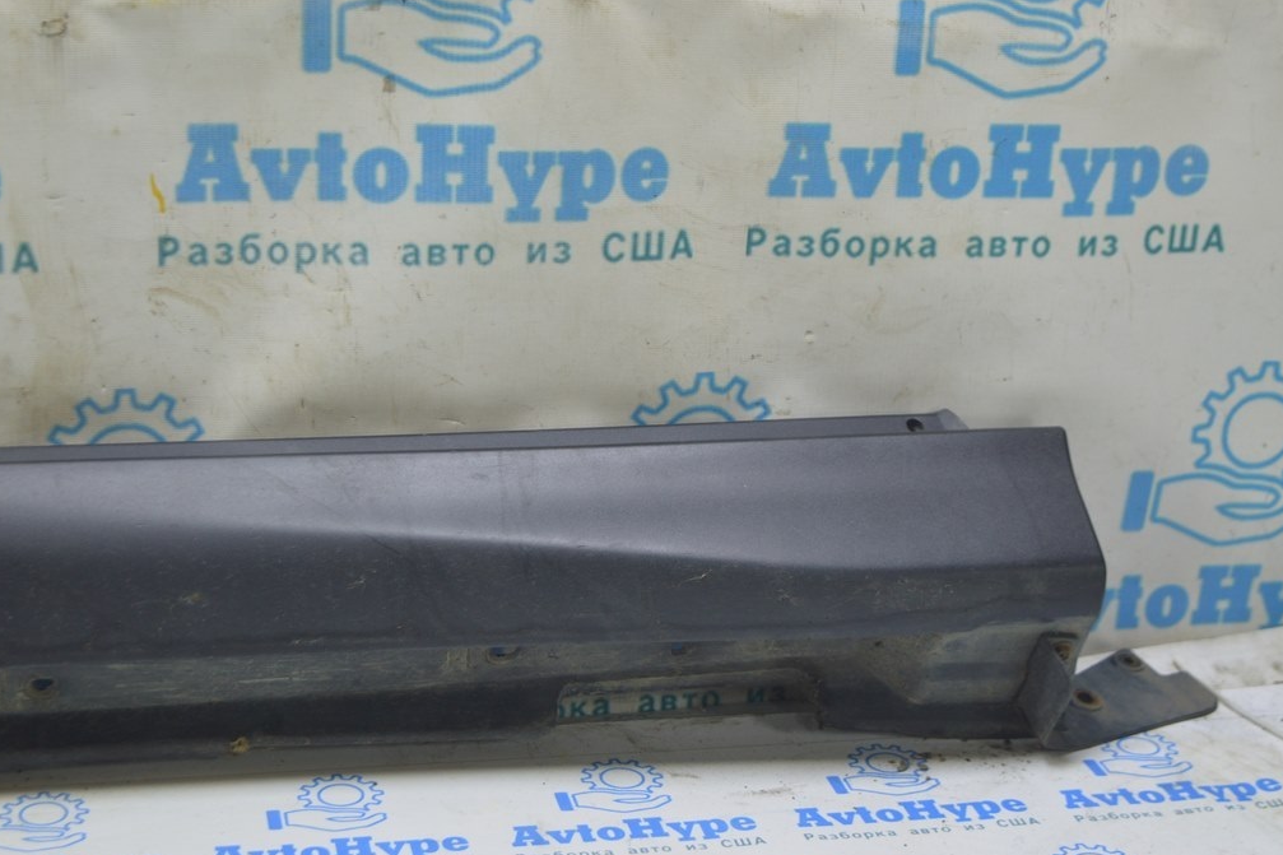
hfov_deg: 31.4
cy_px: 431
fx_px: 2280
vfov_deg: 21.2
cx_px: 641
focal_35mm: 64
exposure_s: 1/20
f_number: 5.6
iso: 400
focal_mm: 42
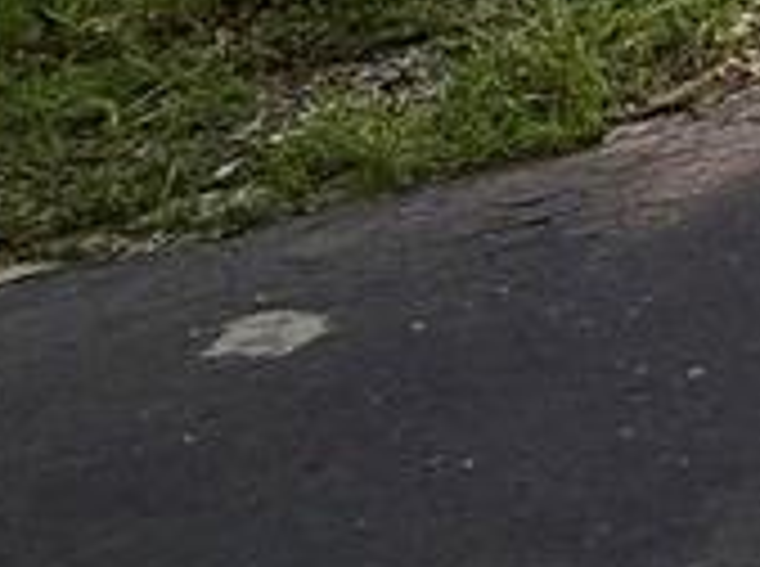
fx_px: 1862
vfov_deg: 13.2
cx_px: 1803
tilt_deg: +2.9
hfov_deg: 14.8
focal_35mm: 85
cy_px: -778
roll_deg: -0.3
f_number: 2.2
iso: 20
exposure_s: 1/1339
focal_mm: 2.22
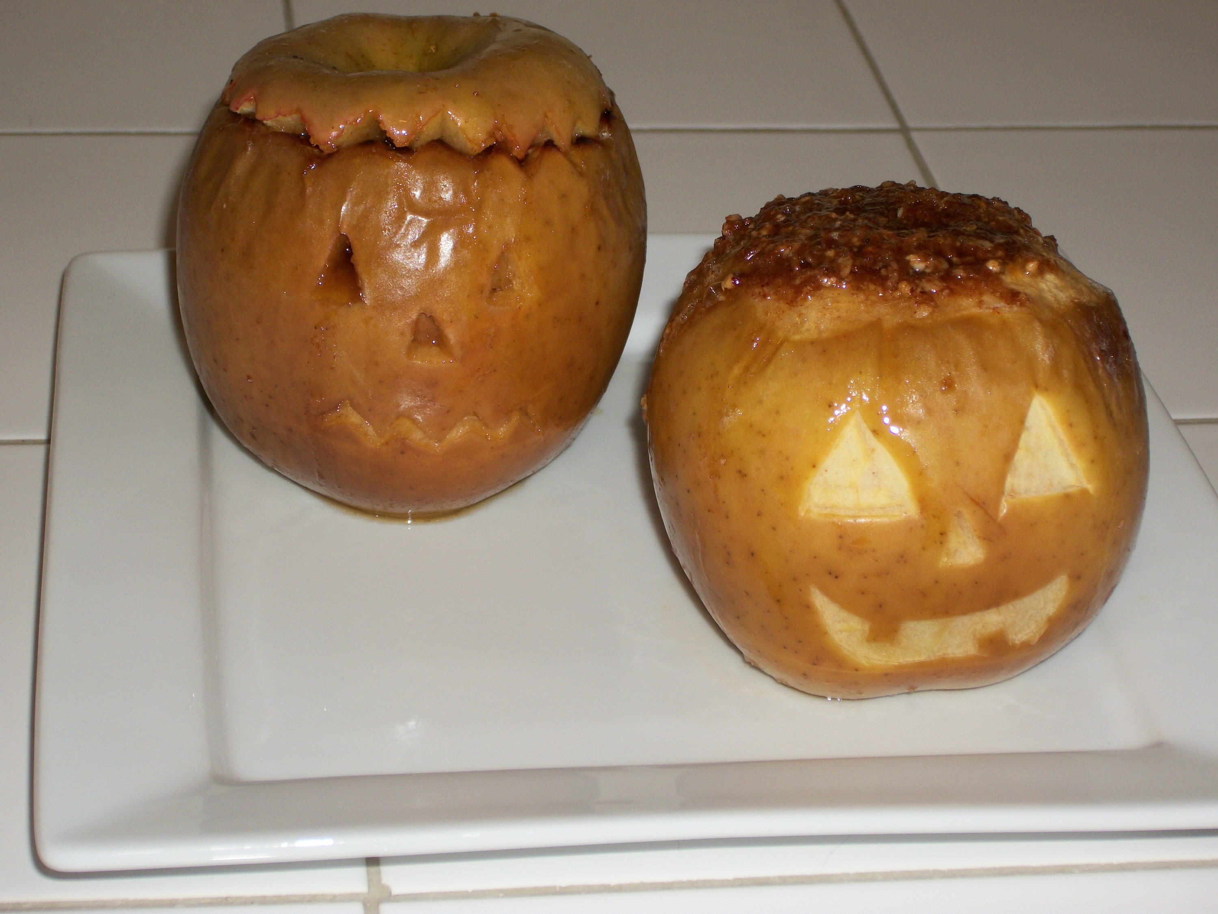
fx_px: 3378
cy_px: 457
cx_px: 609
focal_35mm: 96
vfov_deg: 15.4
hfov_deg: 20.4
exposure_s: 1/60
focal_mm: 17.1
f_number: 5.2
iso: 80
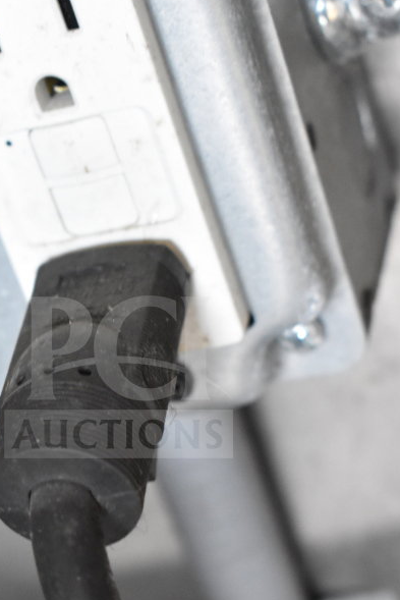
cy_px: 377
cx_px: 118
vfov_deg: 19.5
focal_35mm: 105
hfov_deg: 13.0
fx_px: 1745
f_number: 5
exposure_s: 1/80
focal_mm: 45
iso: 3200
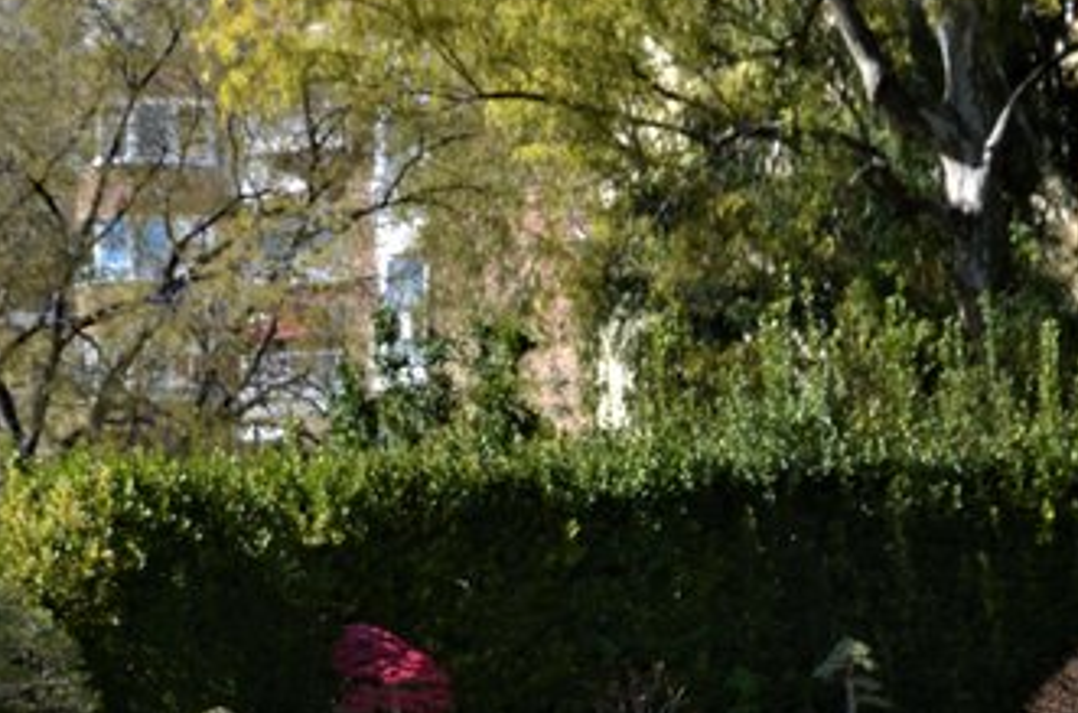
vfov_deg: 17.1
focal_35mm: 76
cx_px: 593
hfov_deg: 26.6
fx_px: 2277
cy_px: 811
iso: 400
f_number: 10
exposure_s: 1/400
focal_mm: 21
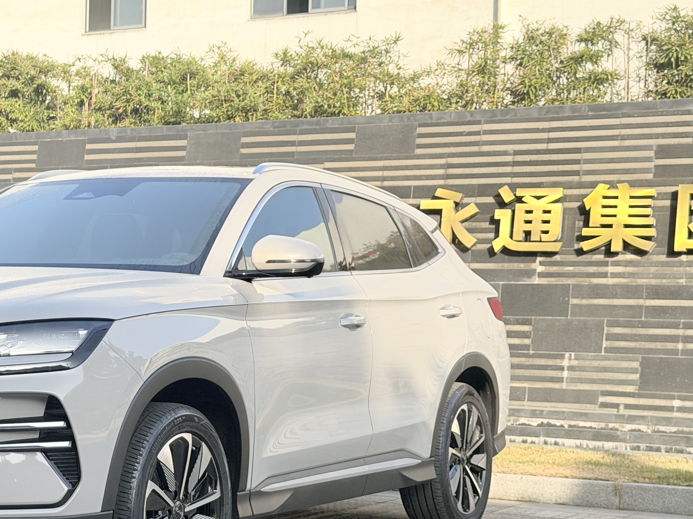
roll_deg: -1.3
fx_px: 1601
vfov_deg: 18.4
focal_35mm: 80
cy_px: 274
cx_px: 129
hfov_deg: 24.0
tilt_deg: +1.4
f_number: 1.78
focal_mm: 6.76
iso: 80
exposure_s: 1/1754
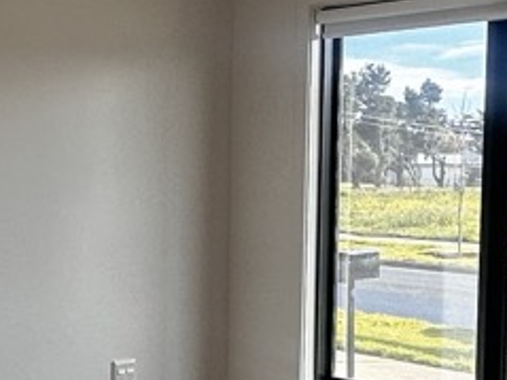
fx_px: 1098
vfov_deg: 19.6
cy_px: 240
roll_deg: -0.7
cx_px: 161
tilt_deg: -3.3
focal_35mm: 75
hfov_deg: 25.8
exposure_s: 1/100
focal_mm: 2.22
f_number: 2.2
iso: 64
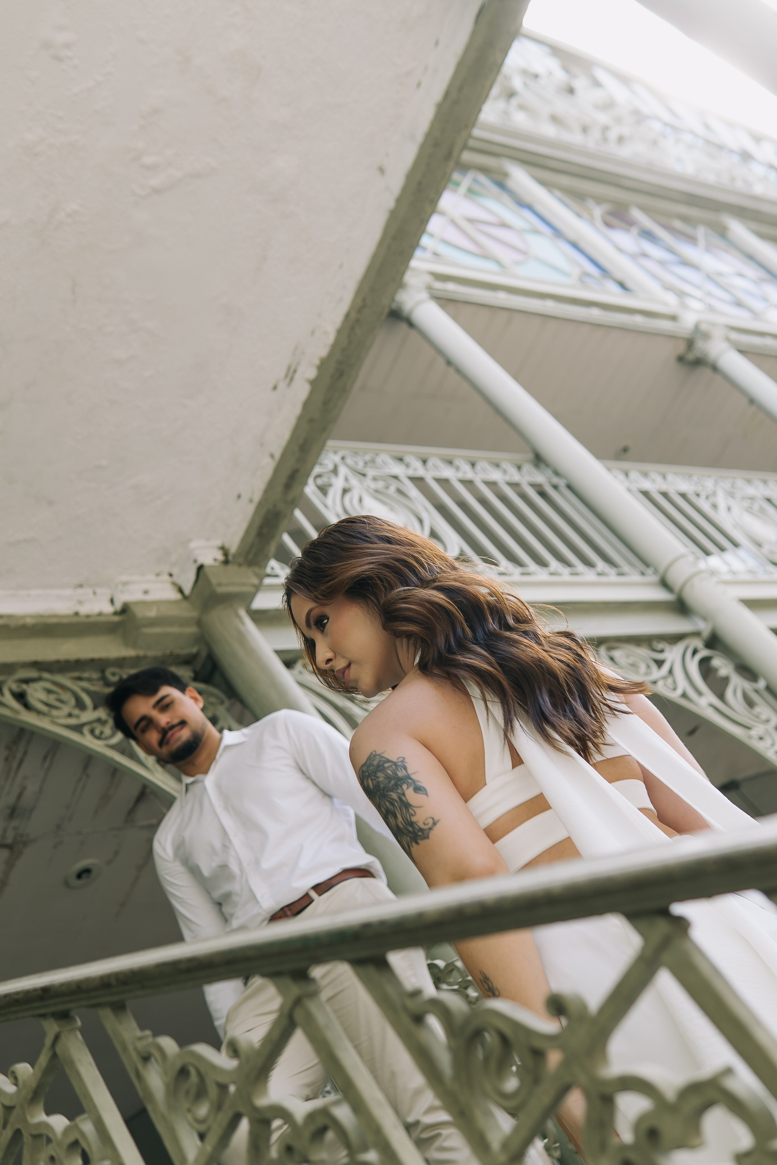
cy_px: 582
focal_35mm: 45
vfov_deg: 43.6
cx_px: 388
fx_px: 1457
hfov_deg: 29.9
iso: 100
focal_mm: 30
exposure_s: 1/160
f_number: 2.5
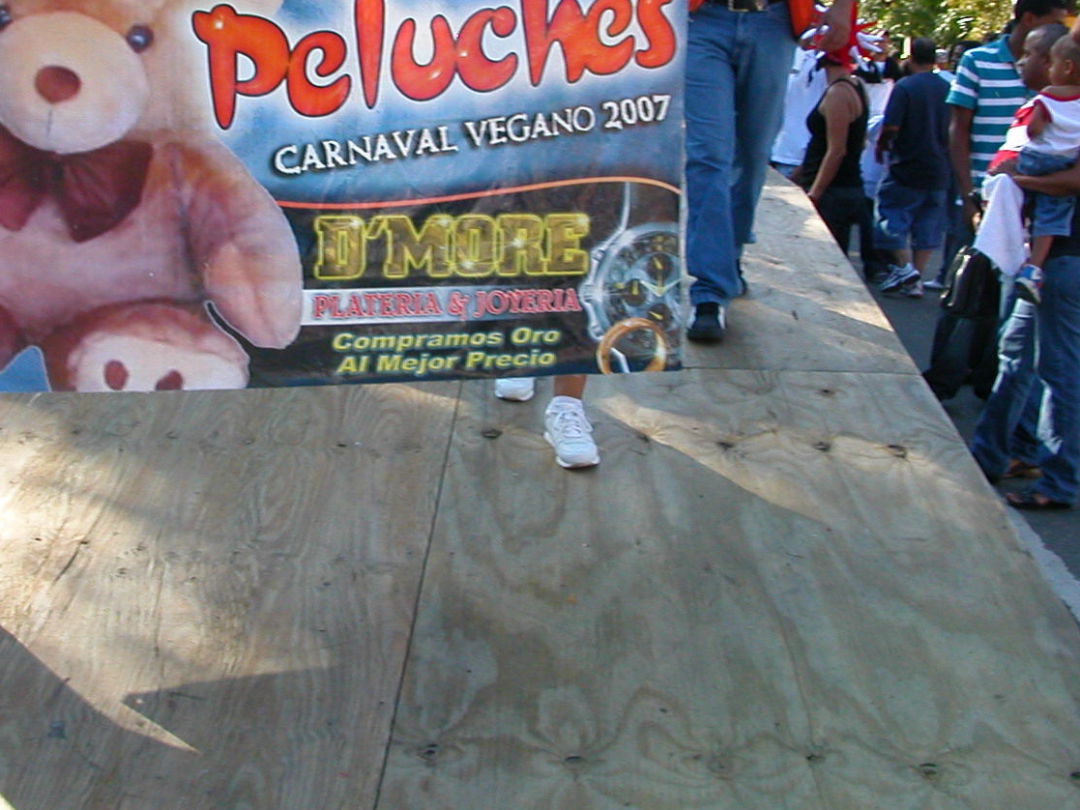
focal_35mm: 53
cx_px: 365
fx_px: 1654
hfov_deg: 35.8
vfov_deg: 27.3
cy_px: 245
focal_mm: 5.6
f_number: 4.5
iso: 100
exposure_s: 1/128
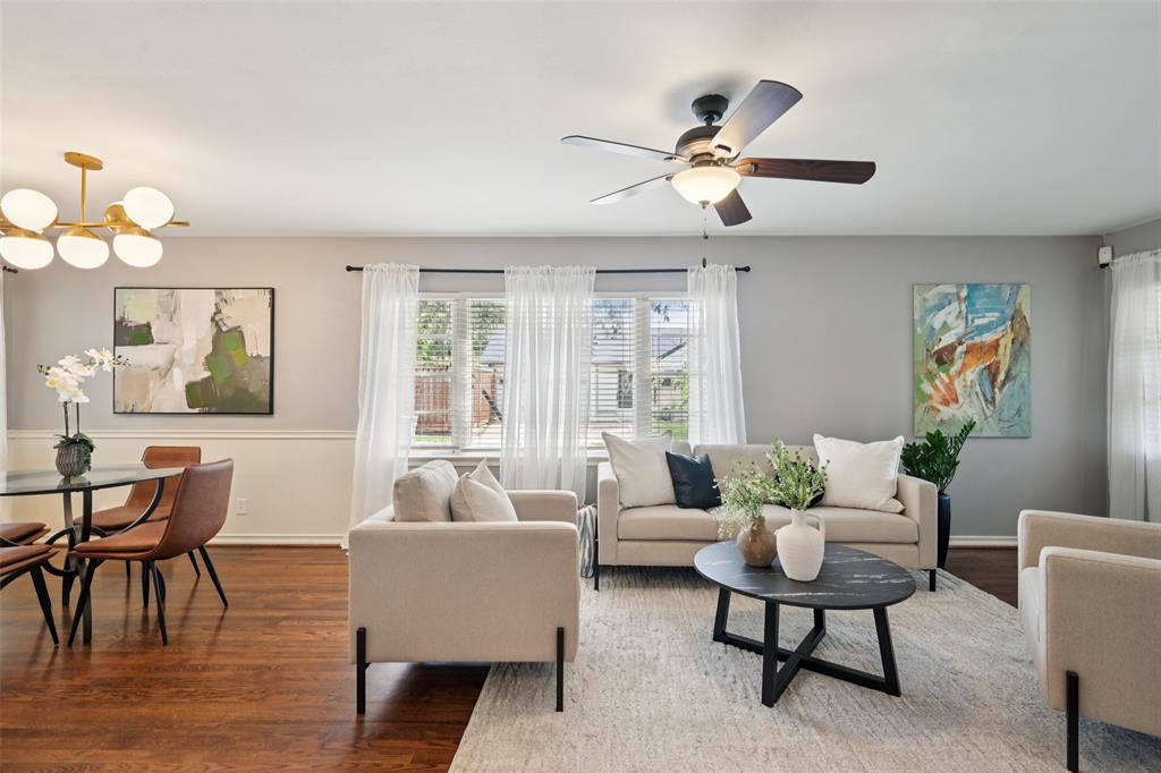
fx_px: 516
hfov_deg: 96.8
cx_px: 580
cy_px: 386
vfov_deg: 73.7
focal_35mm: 16
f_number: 8
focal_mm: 16
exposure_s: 1/25
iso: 400
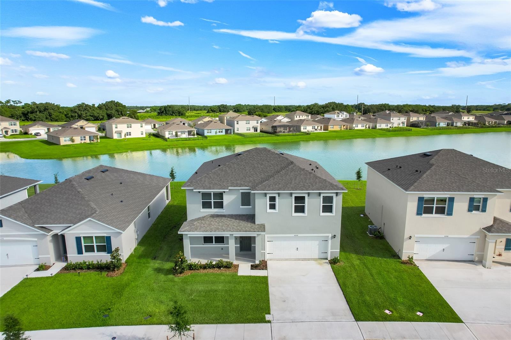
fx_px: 312
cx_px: 256
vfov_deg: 57.2
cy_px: 170
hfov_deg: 78.6
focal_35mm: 22
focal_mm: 8.38
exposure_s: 1/250
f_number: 2.8
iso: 100
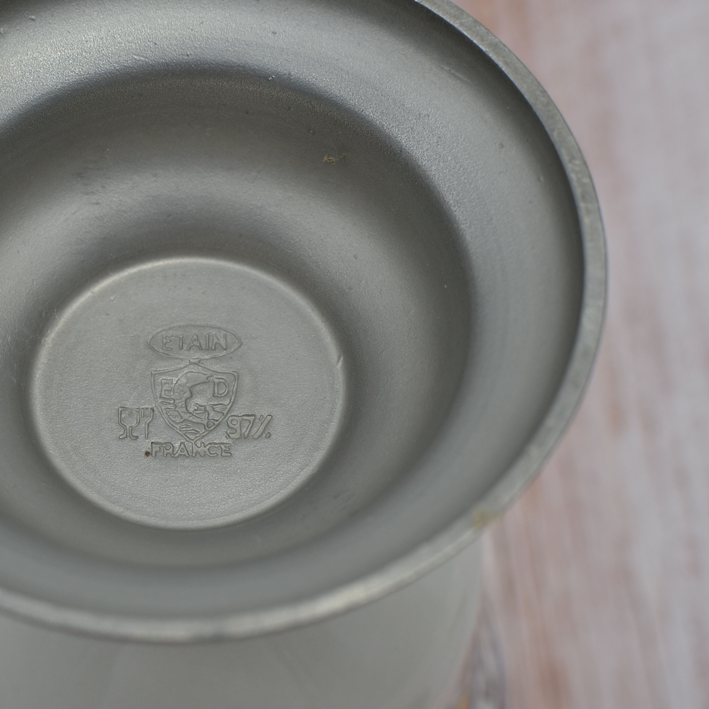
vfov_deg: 23.5
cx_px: 225
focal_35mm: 74
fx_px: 1708
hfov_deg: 23.3
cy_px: 349
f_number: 5.6
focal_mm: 35
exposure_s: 1/125
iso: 180
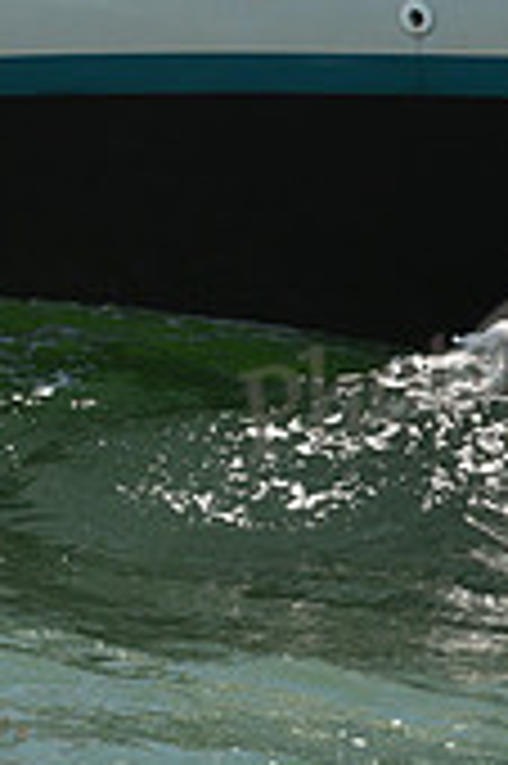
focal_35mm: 307
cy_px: -284
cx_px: 7
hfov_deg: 4.5
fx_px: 6511
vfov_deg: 6.6
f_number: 9
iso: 320
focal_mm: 90
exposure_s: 1/800
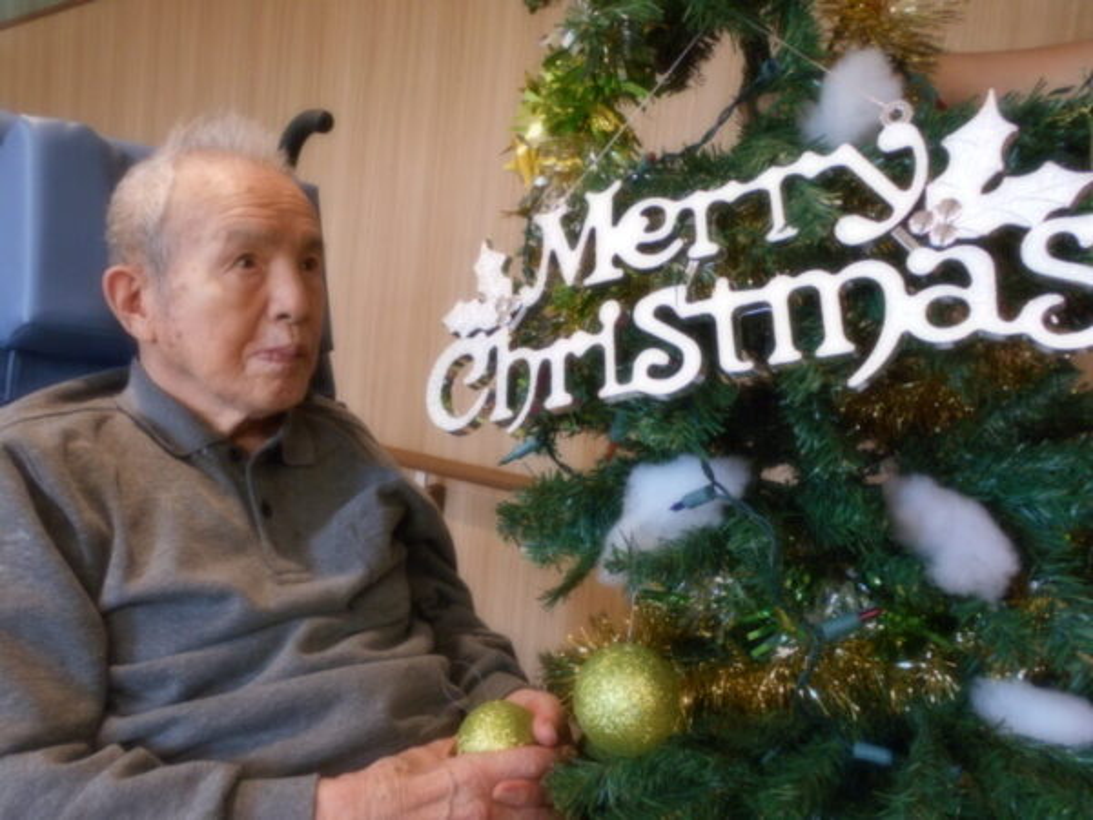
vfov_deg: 53.1
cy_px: 410
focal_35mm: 26
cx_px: 546
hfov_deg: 67.3
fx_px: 821
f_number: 3.2
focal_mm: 4.6
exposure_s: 1/30
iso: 250
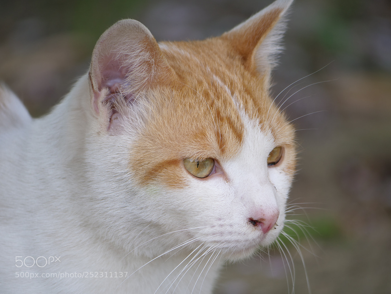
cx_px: 196
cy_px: 147
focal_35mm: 600
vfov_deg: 2.5
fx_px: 6777
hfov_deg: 3.3
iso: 200
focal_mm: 300
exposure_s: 1/125
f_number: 5.6
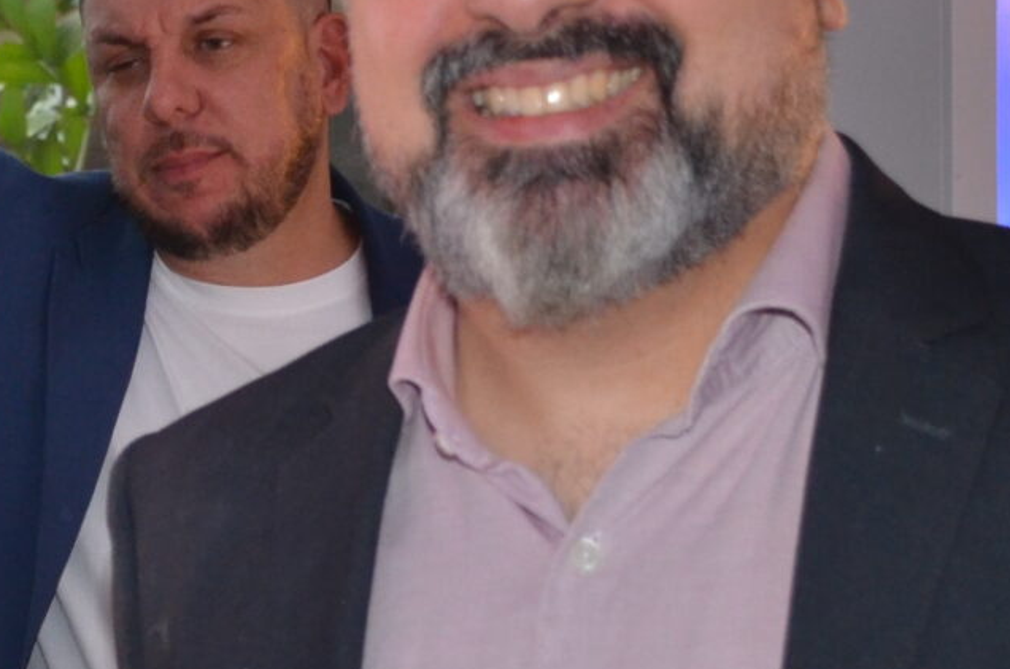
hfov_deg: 14.0
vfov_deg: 9.4
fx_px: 4059
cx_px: -21
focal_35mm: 145
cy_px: 629
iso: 800
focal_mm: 24
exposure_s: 1/60
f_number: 3.8
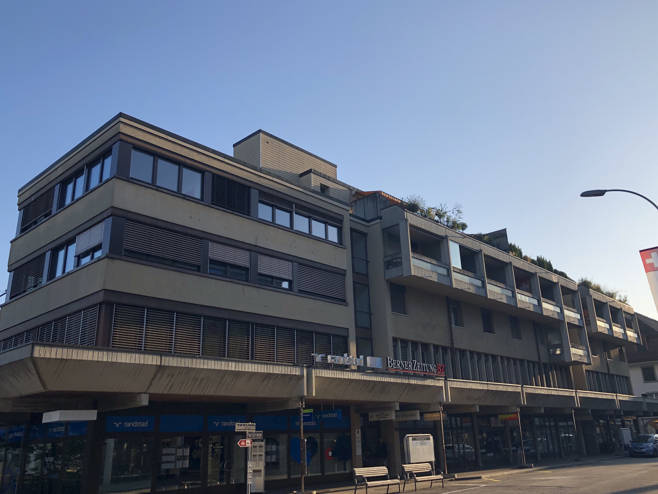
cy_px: 246
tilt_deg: +21.2
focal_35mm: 30
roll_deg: +3.7
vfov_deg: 46.8
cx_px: 347
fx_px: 570
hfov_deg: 59.9
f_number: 1.8
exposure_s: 1/1066
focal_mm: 4
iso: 20
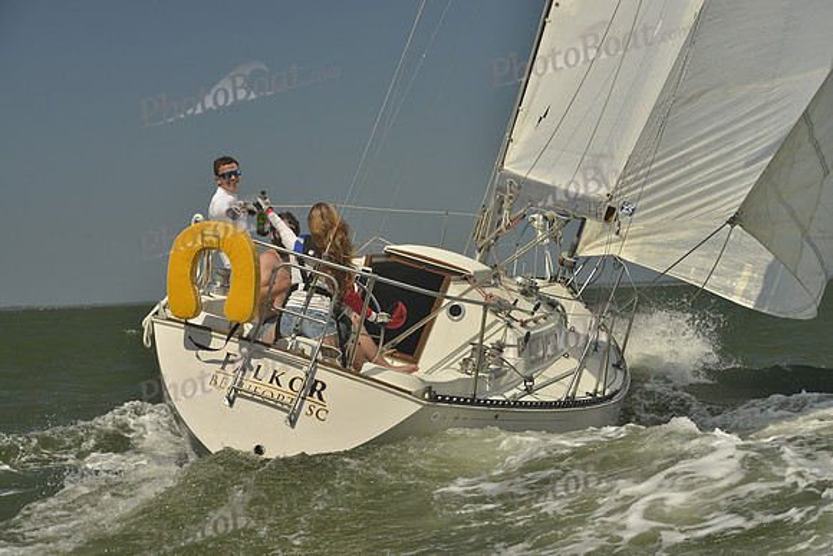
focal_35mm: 98
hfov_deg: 20.8
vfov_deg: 14.0
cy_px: 278
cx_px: 416
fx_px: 2268
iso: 280
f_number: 9
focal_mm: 98
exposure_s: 1/1000
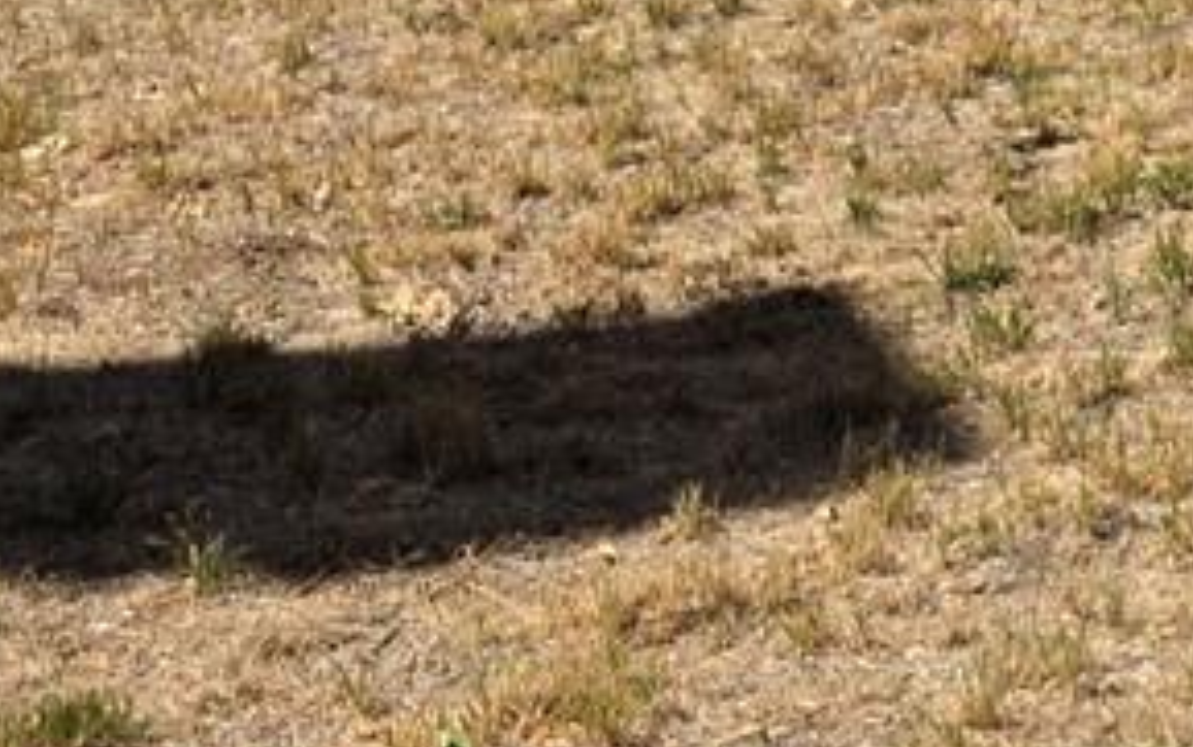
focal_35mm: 135
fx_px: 4392
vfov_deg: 8.8
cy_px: -1077
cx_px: 2332
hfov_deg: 13.4
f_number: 1.7
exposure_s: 1/4650
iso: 80
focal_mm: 6.3
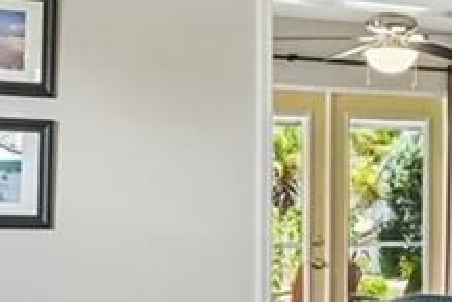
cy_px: 196
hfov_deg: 18.8
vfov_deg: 13.3
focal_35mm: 103
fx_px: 1294
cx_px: 531
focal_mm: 14
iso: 400
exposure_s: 1/13
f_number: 8
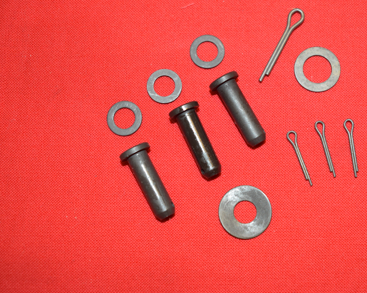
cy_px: 134
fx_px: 735
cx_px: 249
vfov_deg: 22.6
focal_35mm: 68
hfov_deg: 27.8
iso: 500
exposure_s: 1/80
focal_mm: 35
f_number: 5
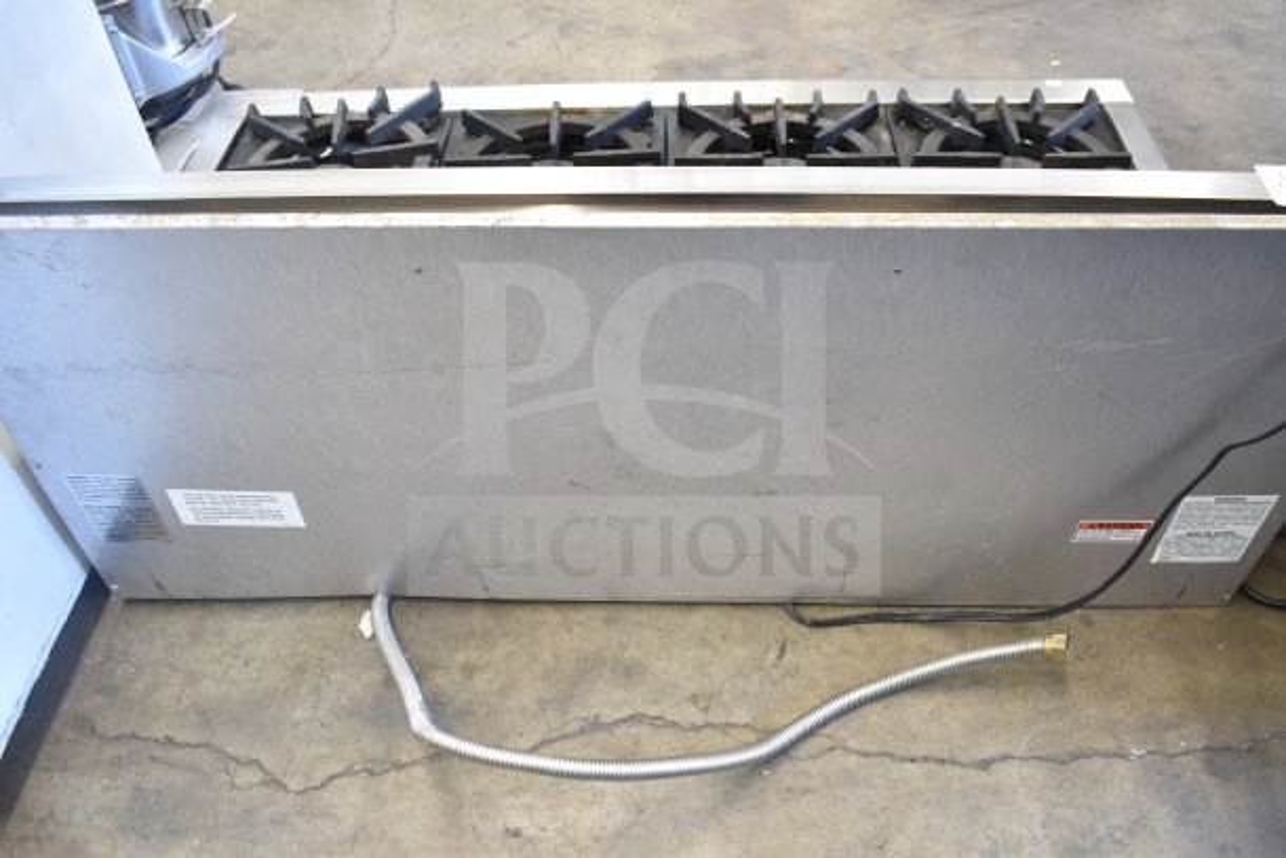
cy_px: 429
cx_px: 643
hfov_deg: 61.9
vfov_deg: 43.6
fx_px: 1072
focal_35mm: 30
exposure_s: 1/30
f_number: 3.5
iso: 720
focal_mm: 20
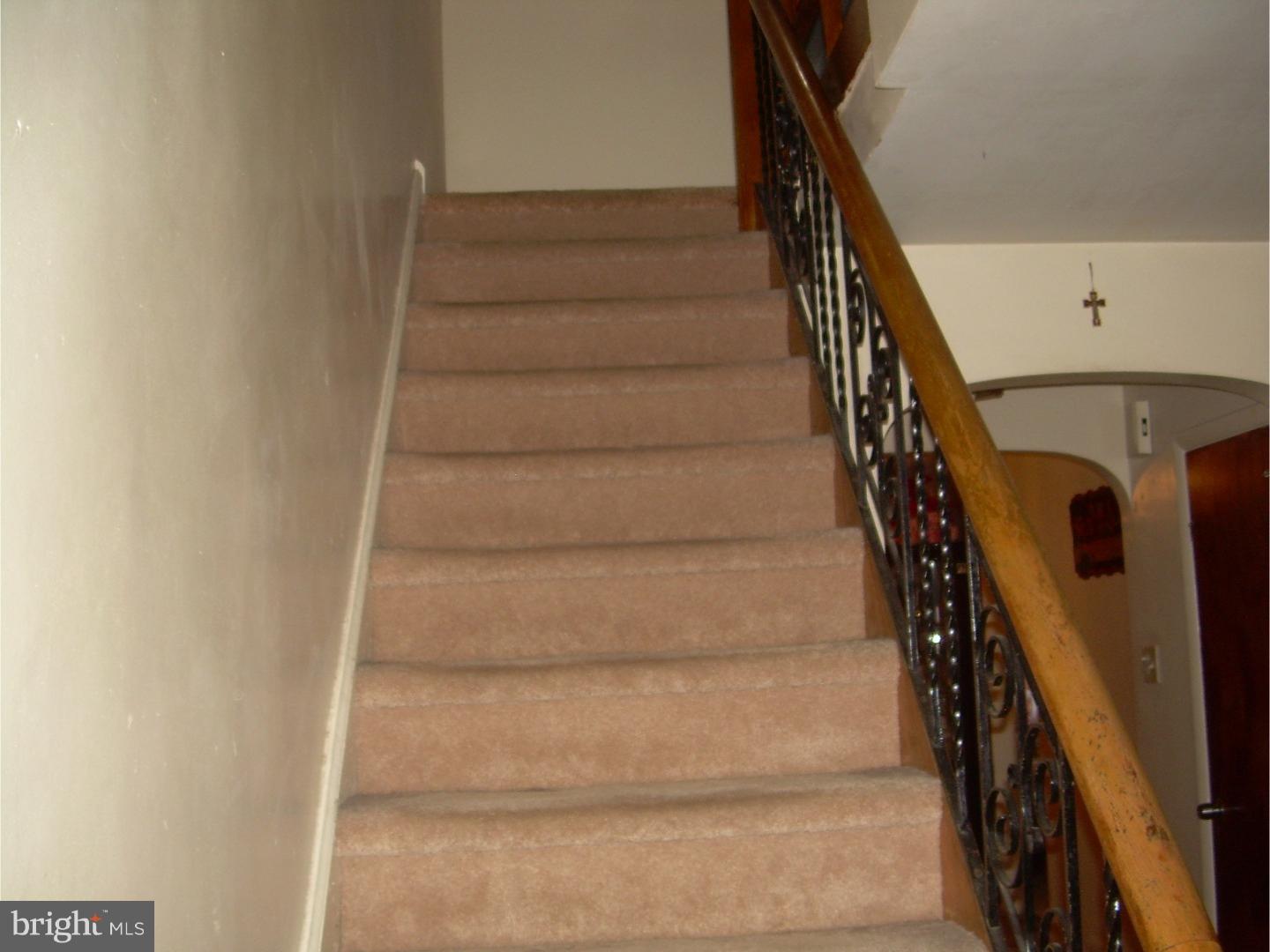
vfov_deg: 37.7
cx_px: 635
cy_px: 476
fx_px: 1394
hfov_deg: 49.0
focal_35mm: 38
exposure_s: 1/60
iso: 100
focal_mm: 6.3
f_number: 2.8
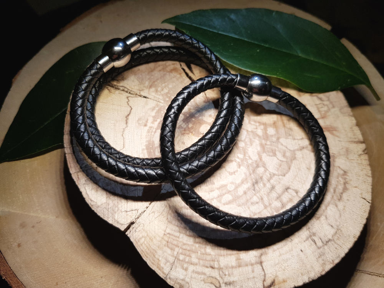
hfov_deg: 67.3
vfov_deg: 53.1
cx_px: 192
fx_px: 288
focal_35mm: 26
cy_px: 144
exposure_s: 1/228
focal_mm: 4.2
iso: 40
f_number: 1.7
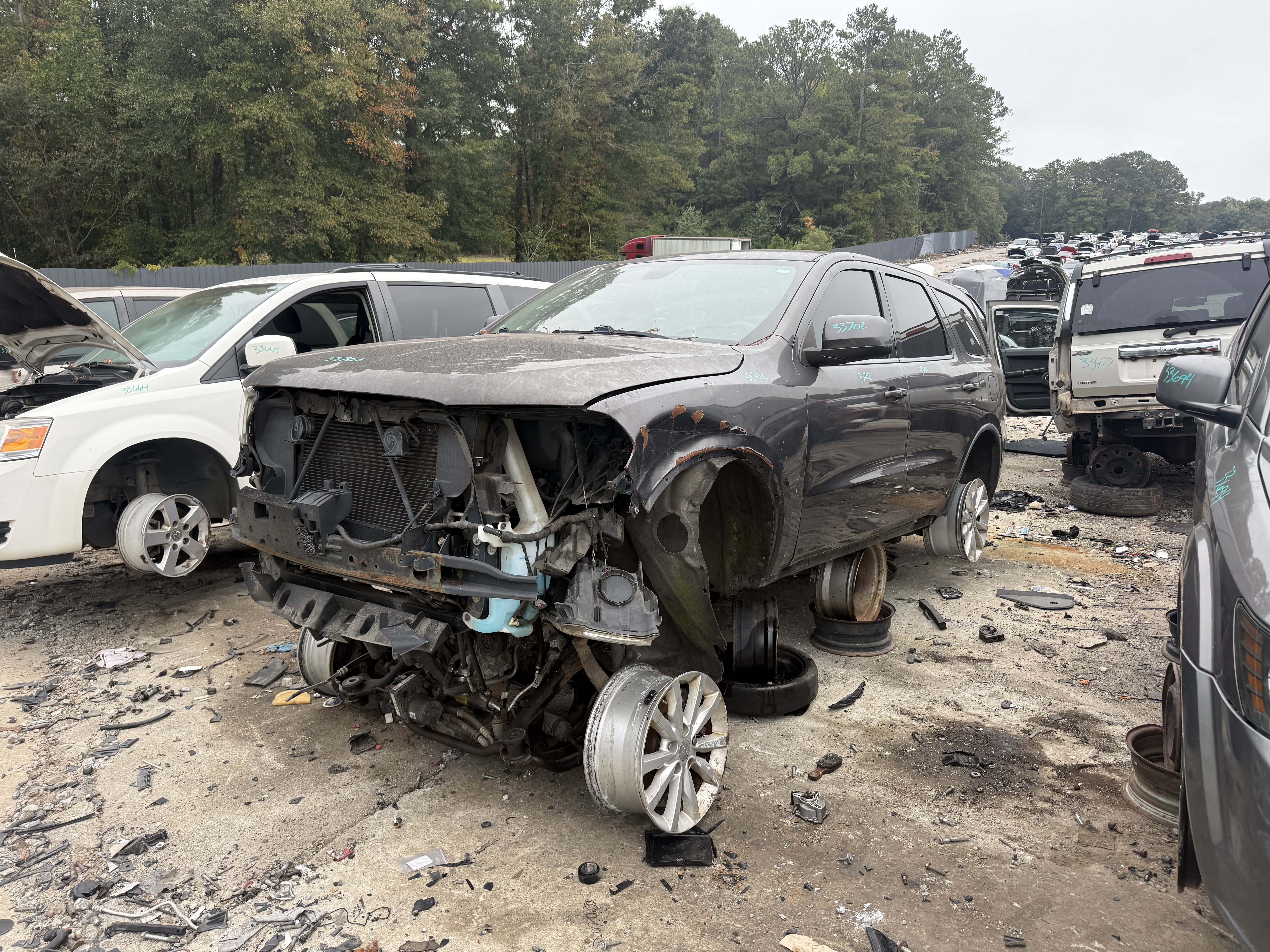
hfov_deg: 71.6
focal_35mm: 24
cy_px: 476
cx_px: 635
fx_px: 881
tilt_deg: -12.0
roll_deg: -2.0
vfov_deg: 56.8
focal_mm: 6.76
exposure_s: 1/528
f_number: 1.78
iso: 100
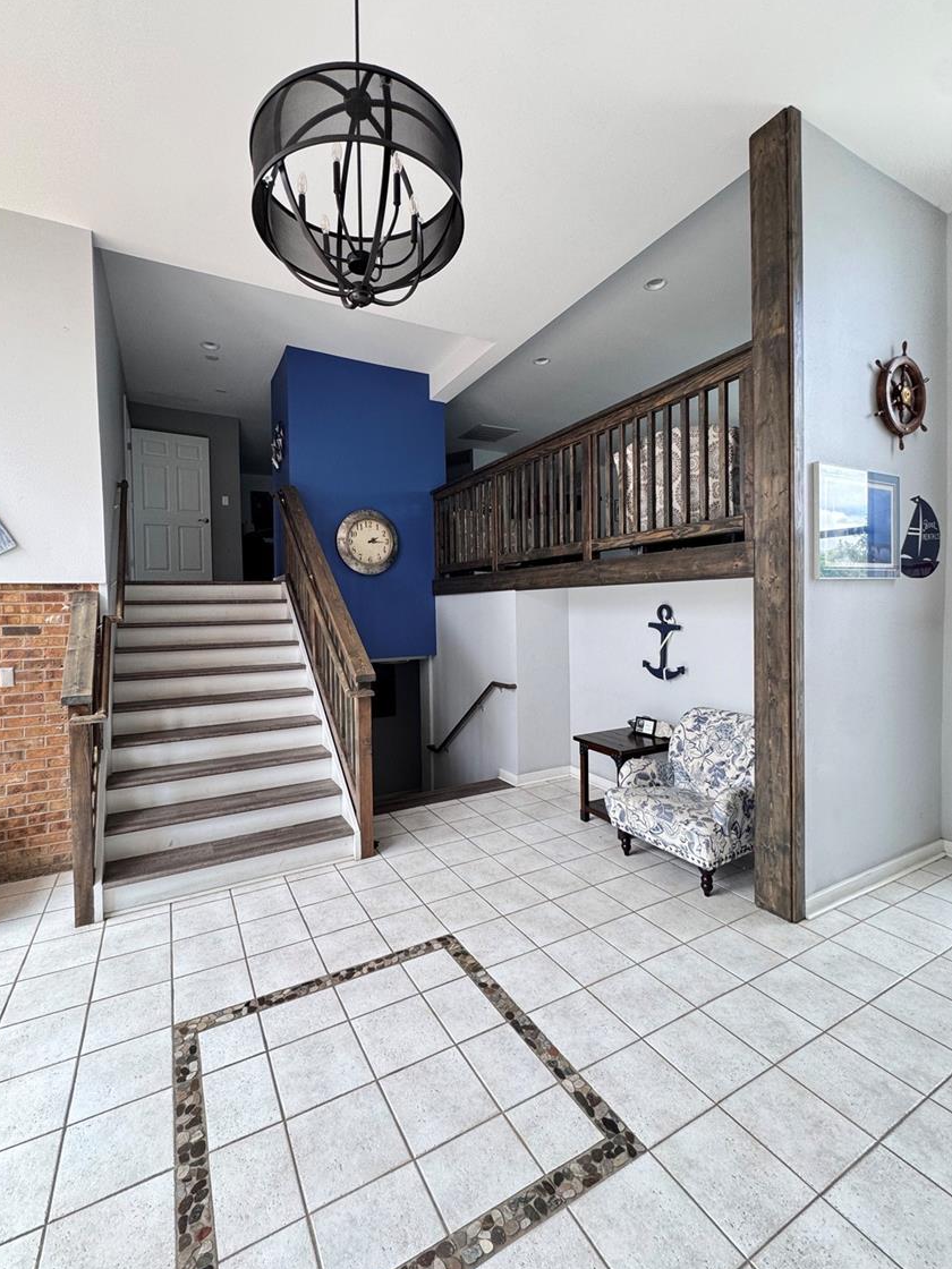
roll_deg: +0.9
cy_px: 619
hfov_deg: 81.6
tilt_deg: -0.8
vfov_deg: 98.2
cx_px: 445
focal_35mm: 15
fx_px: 550
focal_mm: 2.22
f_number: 2.2
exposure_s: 1/120
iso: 125
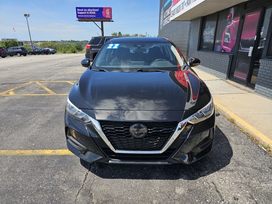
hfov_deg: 73.9
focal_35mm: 23
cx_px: 136
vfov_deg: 58.9
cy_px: 102
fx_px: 181
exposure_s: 1/593
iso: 10
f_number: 1.7
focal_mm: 6.3
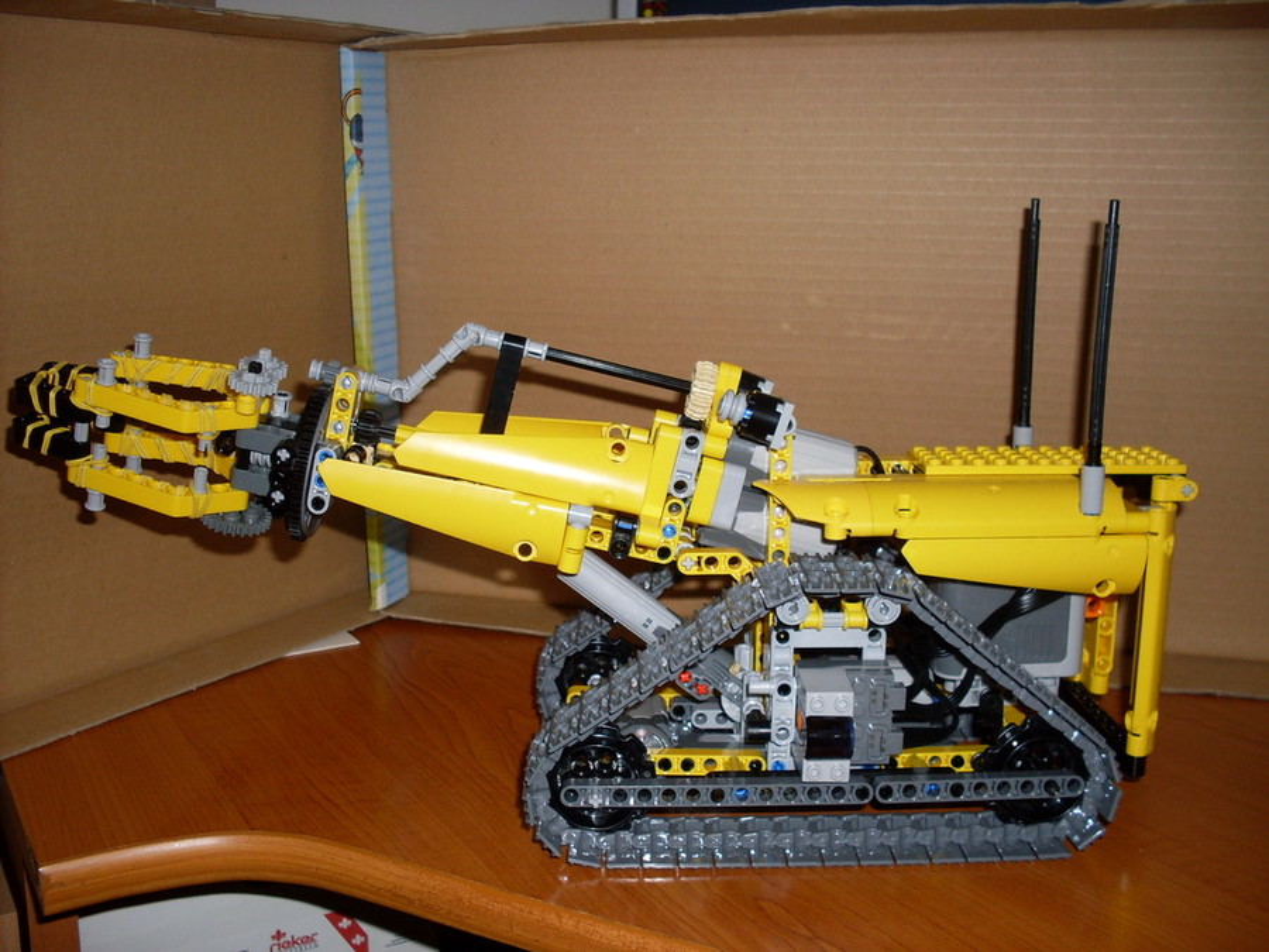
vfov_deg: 37.7
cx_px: 634
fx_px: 1393
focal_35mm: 38
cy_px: 476
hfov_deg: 49.0
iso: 100
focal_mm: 6.3
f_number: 2.8
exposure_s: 1/45
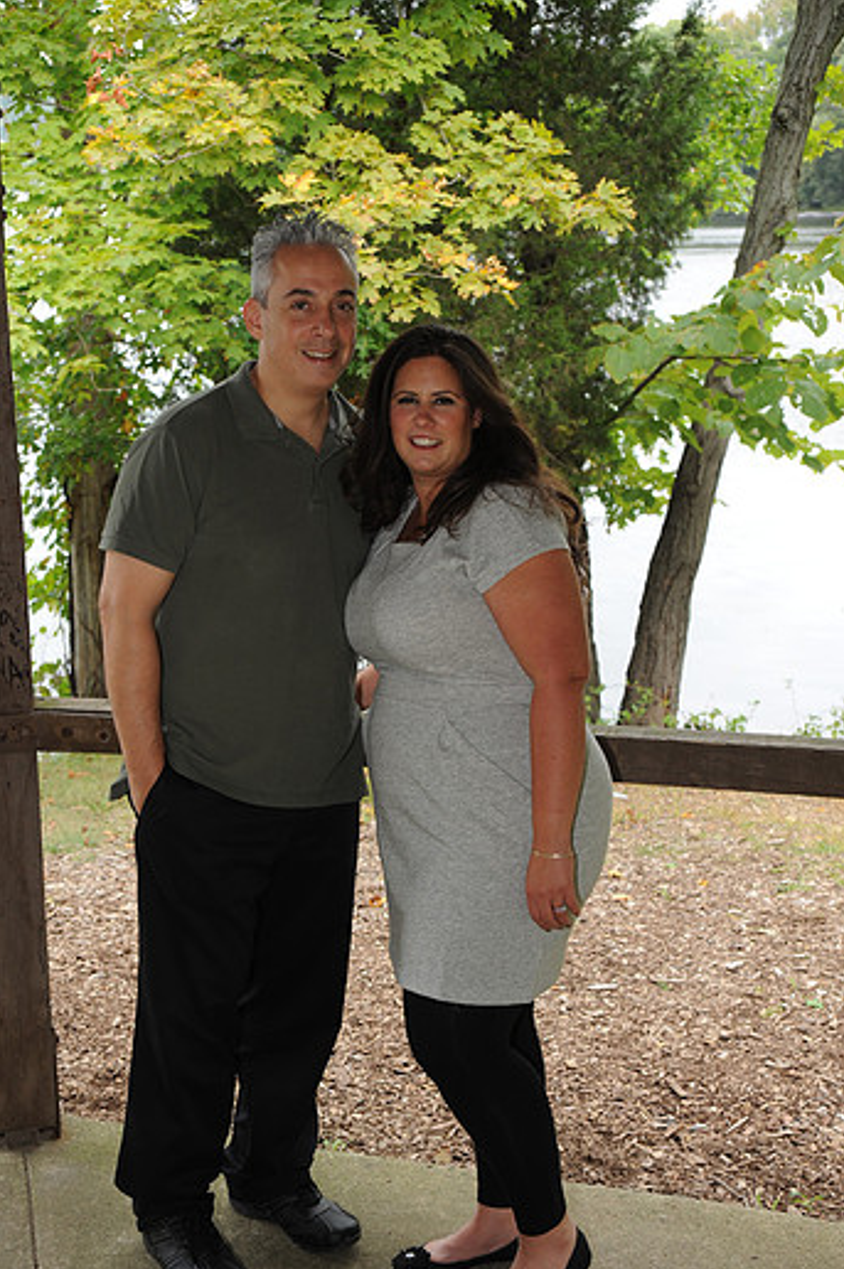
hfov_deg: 25.0
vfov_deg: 36.9
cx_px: 374
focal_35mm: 54
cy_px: 708
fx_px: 1903
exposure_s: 1/200
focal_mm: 48
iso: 500
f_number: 5.6
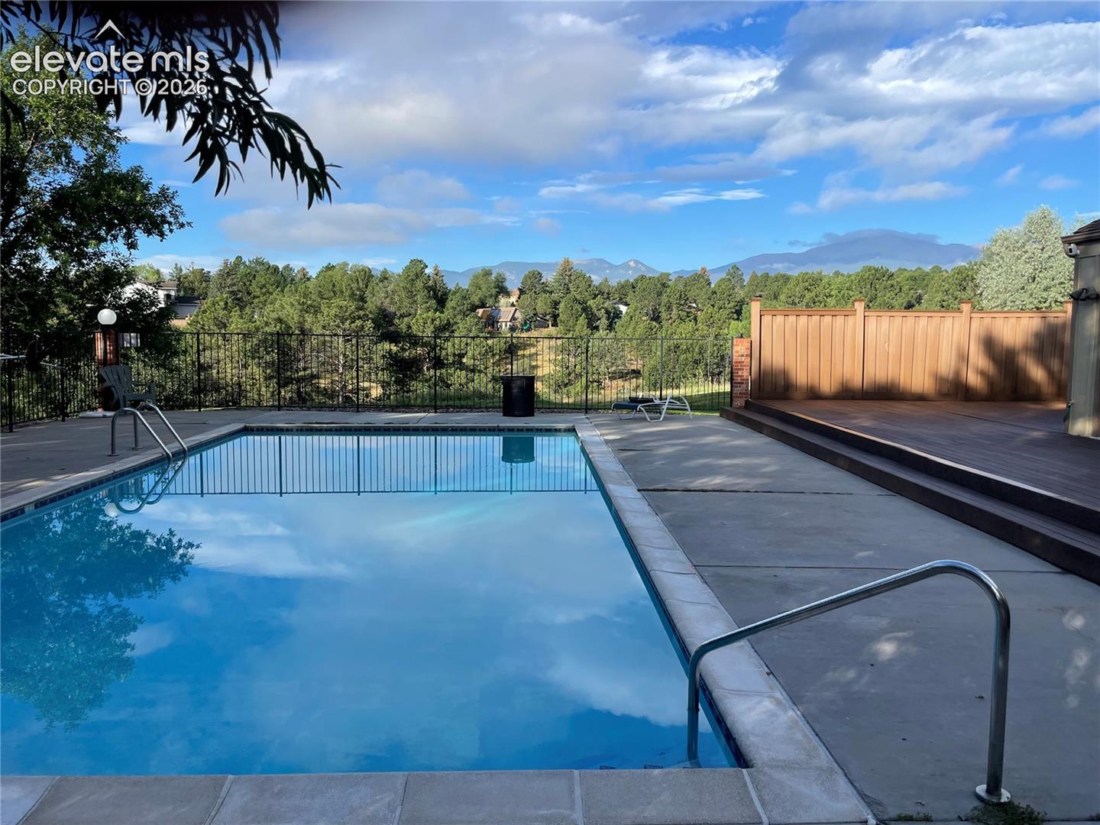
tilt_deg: -5.8
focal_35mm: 26
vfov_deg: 53.1
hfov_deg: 67.3
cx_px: 550
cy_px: 412
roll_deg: -0.8
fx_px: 826
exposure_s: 1/2132
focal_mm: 4.2
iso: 32
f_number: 1.6
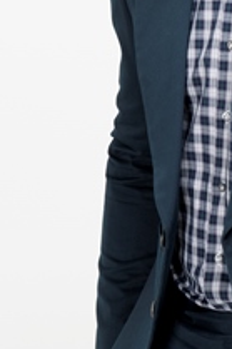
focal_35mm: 184
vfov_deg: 11.2
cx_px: 236
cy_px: 137
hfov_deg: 7.4
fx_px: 1781
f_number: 8
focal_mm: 60
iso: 125
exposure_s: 1/125
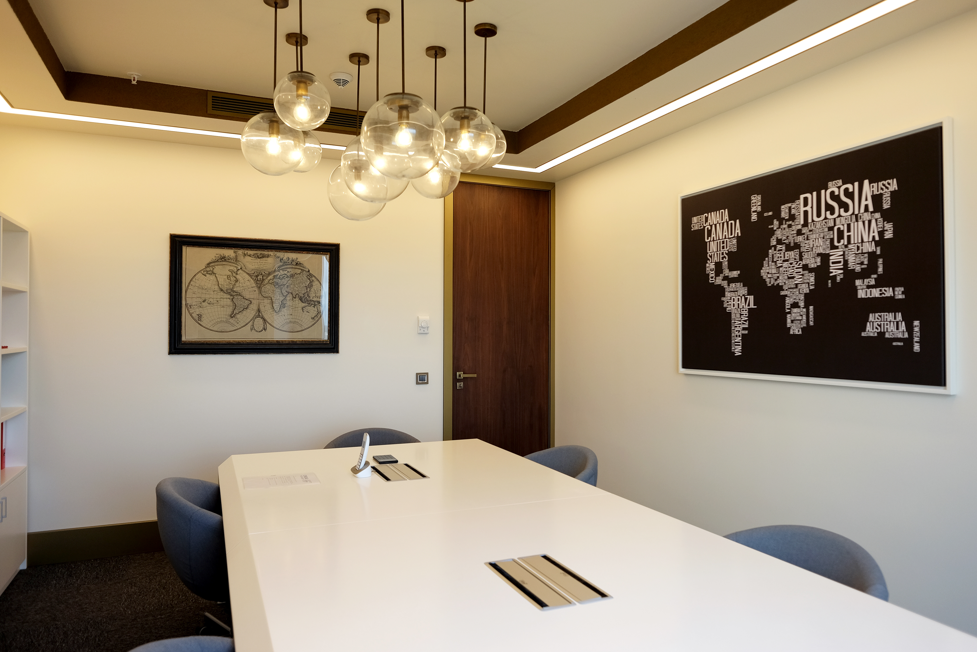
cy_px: 327
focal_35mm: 23
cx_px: 498
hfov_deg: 76.1
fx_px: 624
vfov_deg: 55.1
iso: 200
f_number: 2.8
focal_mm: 14
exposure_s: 1/140
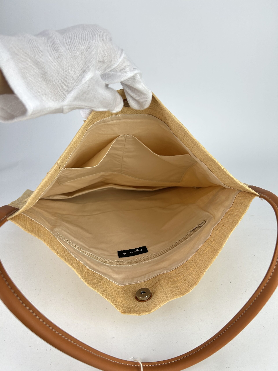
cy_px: 186
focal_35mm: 26
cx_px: 139
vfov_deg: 67.3
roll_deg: +1.9
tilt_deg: -26.5
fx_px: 278
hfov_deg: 53.1
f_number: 1.5
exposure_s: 1/150
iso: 32
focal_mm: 5.7
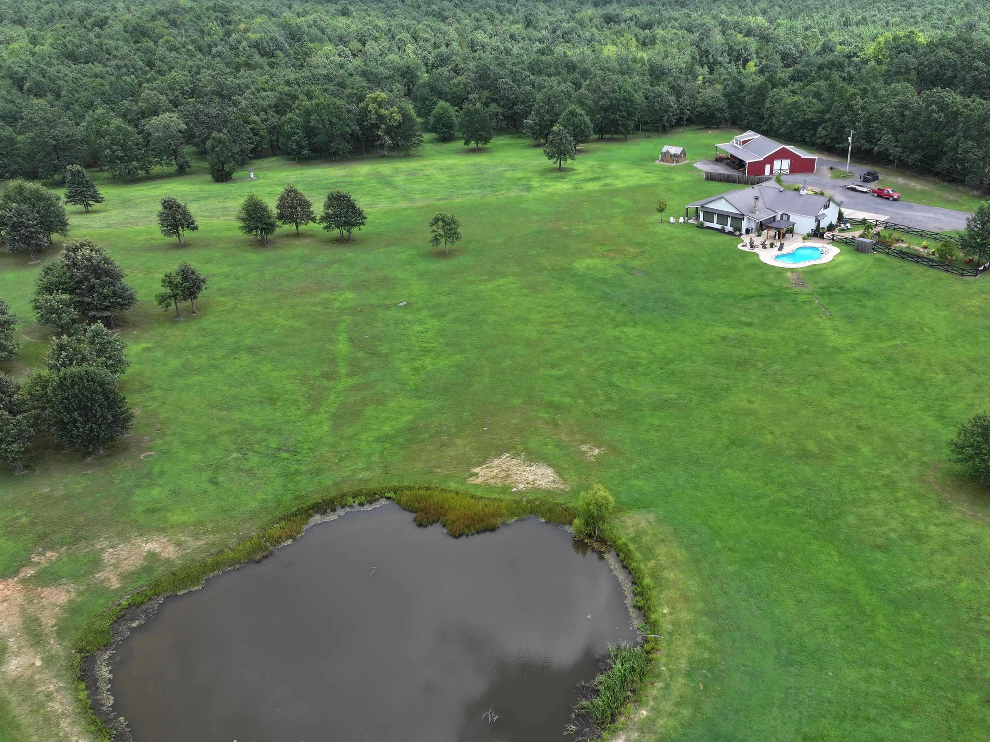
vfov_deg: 45.1
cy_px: 448
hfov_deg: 57.8
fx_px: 886
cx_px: 603
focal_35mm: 31
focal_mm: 12.29
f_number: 2.8
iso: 100
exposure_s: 1/800
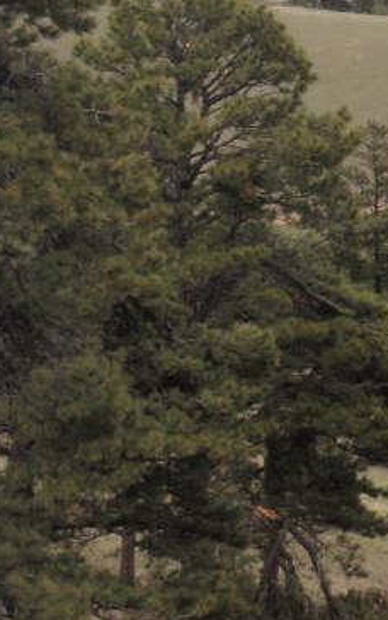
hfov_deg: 8.6
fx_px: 2466
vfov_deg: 14.1
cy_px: 14
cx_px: 699
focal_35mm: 146
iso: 64
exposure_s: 1/125
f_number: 6.3
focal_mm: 8.89
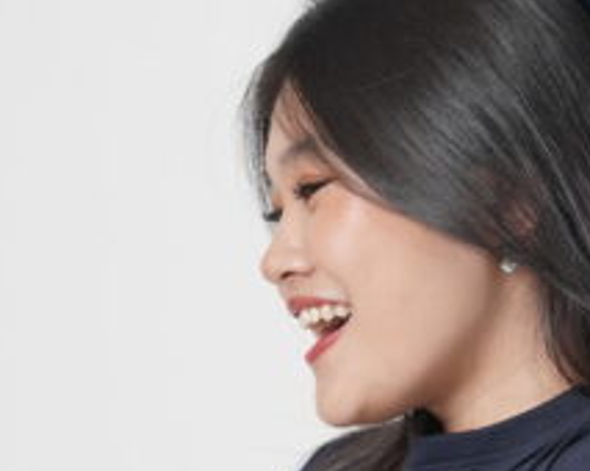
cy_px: 399
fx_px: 3943
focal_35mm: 226
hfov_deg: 8.5
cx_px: 686
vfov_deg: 6.8
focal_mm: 50
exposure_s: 1/125
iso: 250
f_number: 4.5
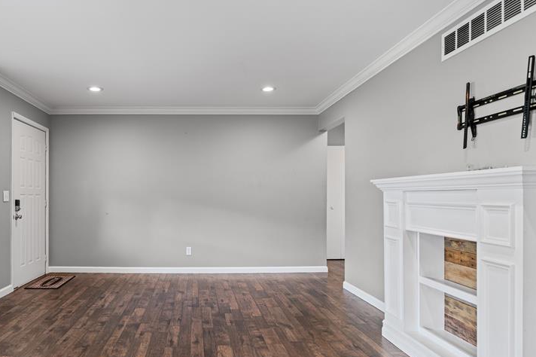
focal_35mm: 23
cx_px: 171
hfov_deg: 73.4
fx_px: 342
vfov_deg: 54.9
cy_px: 203
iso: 800
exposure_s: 1/30
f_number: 3.2
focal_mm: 16
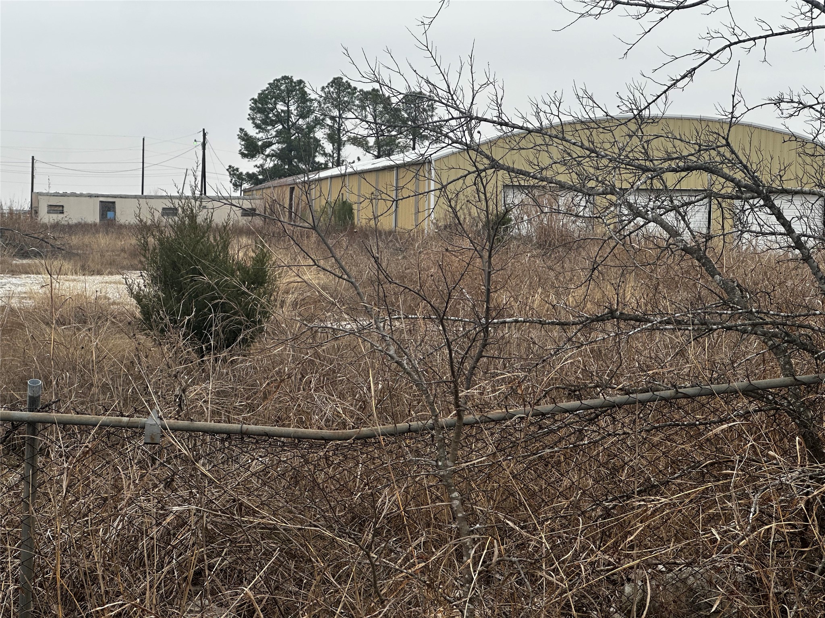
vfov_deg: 19.1
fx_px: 1835
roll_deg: -1.7
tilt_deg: -2.3
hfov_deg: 25.3
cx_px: 412
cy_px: 309
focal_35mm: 77
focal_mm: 9
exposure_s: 1/295
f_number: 2.8
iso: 32
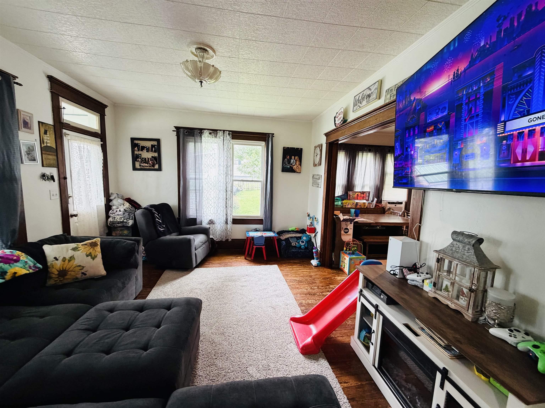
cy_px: 204
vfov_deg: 85.7
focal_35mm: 14
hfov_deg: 102.1
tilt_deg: -7.7
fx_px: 220
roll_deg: -2.0
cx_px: 272
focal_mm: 2.22
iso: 320
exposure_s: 1/60
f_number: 2.2
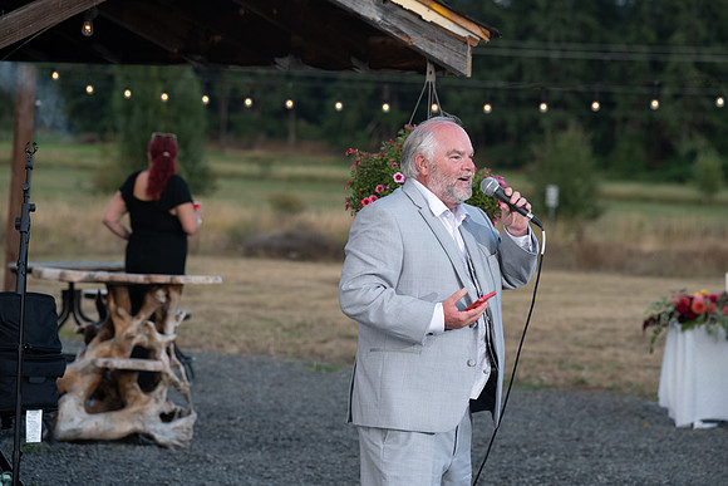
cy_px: 243
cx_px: 364
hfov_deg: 13.7
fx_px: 3034
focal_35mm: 150
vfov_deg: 9.2
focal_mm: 150
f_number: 6.3
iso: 320
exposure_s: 1/200
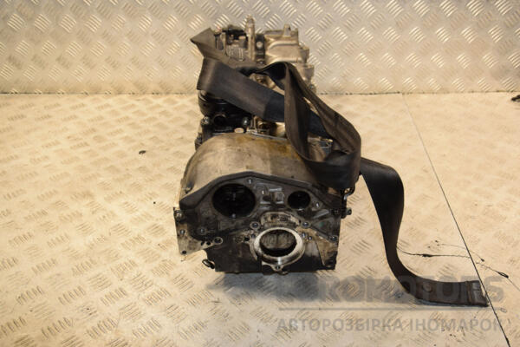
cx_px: 260
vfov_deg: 35.5
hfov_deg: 51.3
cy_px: 174
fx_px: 542
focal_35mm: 38
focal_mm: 25
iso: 800
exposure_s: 1/200
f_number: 5.6
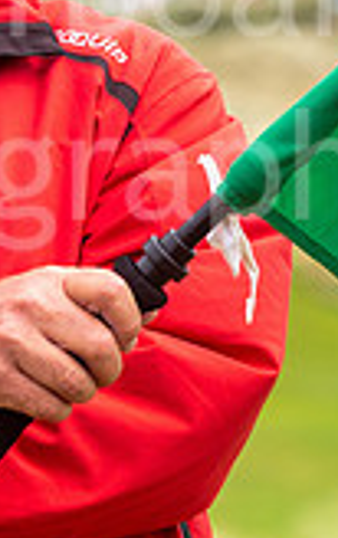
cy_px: 13
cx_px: 26
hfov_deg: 3.2
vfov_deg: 5.1
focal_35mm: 409
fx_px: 6007
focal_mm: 110
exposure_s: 1/2500
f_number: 5
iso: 400
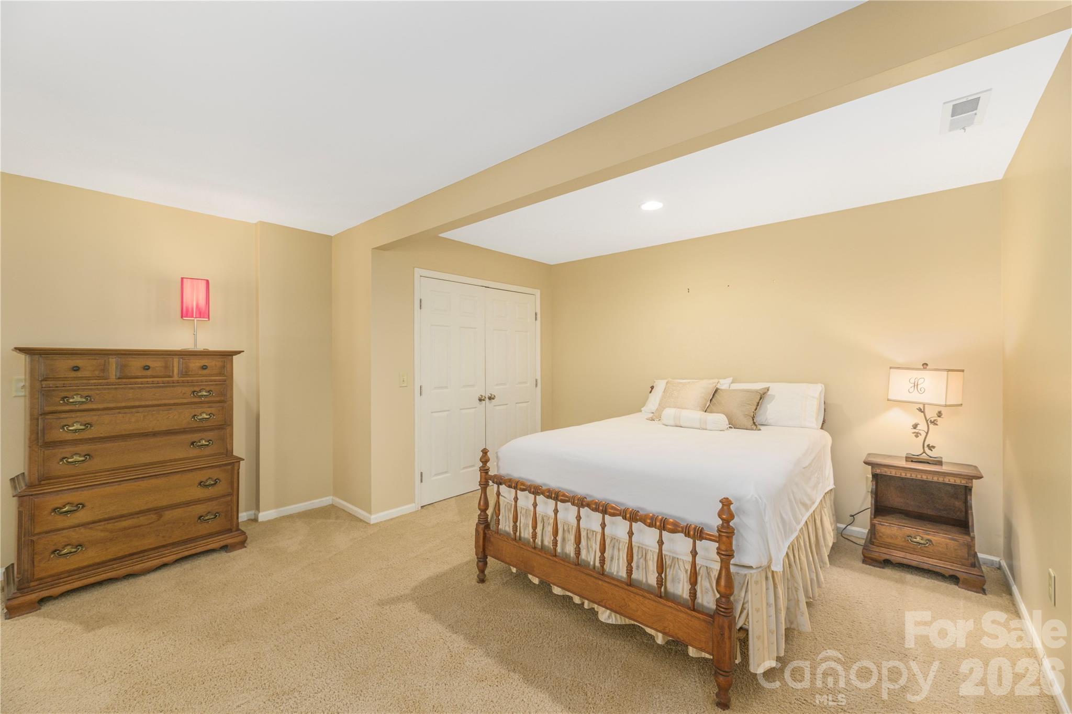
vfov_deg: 81.2
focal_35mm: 14
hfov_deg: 104.3
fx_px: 417
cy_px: 357
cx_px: 536
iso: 320
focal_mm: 14
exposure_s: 1/200
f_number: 8
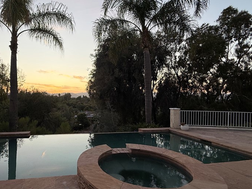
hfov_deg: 76.8
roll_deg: -1.3
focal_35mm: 21
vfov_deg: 63.4
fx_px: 153
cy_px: 96
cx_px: 86
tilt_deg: +1.6
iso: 50
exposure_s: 1/99
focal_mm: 2.22
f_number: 2.2
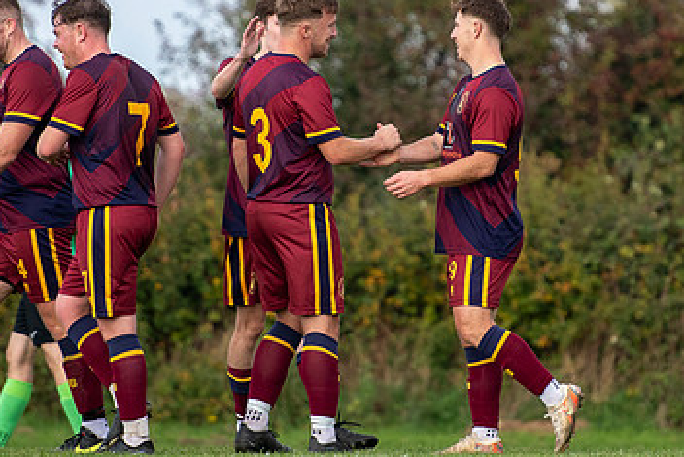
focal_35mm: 652
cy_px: 144
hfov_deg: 3.2
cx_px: 404
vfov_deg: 2.1
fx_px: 12392
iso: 320
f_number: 2.8
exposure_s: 1/2500
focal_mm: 200
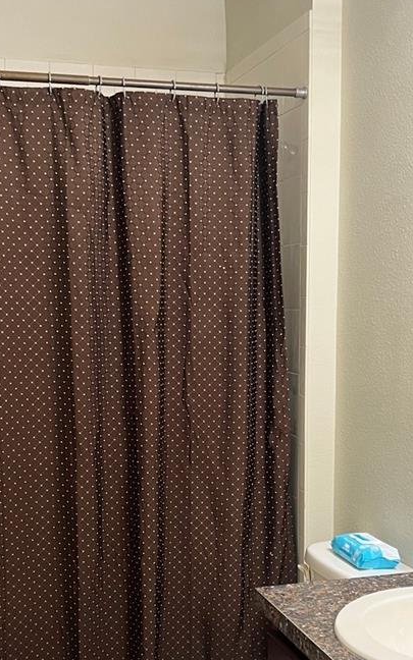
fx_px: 918
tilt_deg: -7.0
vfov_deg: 39.2
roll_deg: +1.2
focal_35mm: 51
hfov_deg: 25.3
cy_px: 424
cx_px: 220
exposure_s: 1/60
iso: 200
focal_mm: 5.7
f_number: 1.5
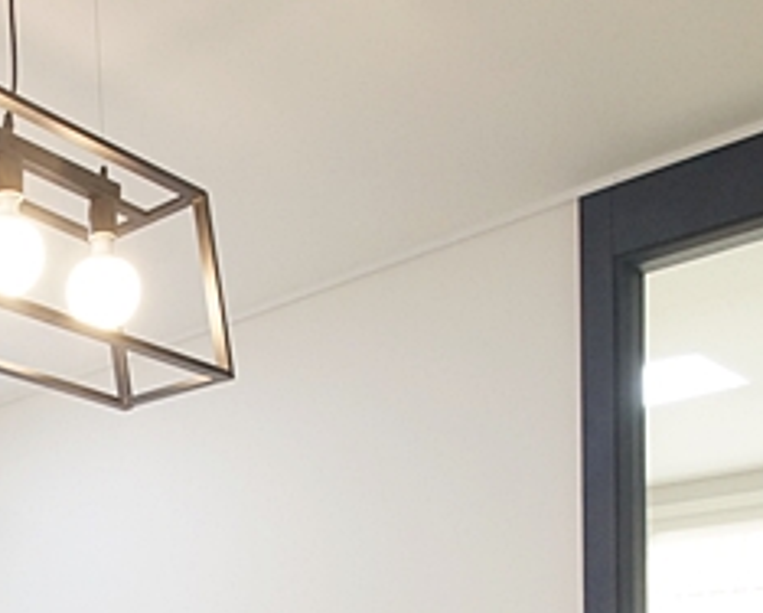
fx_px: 1086
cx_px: 42
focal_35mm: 48
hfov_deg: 35.8
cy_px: 734
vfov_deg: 27.7
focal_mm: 10
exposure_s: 1/30
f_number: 9
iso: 800
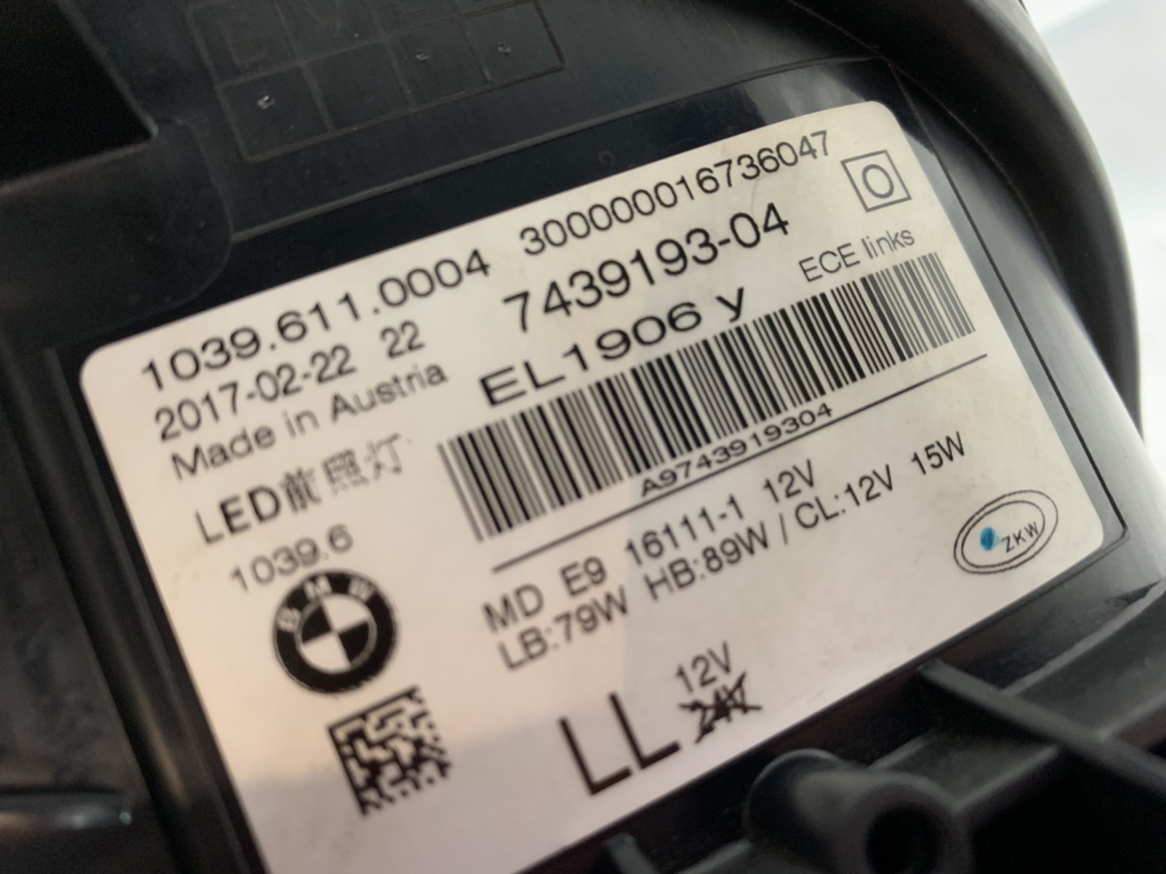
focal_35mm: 26
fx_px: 875
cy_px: 437
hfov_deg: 67.3
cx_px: 583
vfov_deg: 53.0
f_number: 1.8
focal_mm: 4.25
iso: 320
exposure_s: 1/40
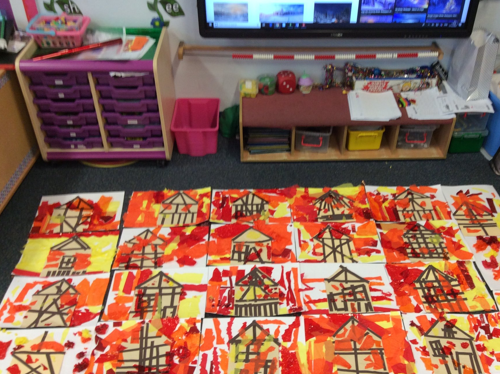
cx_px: 276
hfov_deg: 49.0
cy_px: 207
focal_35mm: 38
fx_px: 548
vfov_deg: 37.6
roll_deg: -2.2
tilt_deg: -36.9
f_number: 2.4
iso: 64
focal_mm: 3.3
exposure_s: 1/25
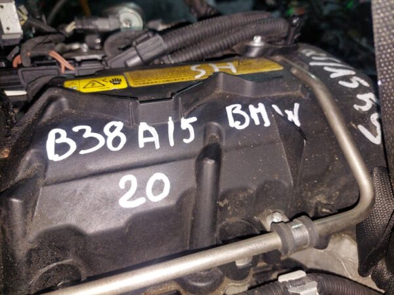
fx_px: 285
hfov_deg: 69.4
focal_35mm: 25
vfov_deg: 54.9
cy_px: 148
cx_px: 197
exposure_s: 1/100
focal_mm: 5.23
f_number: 1.8
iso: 100
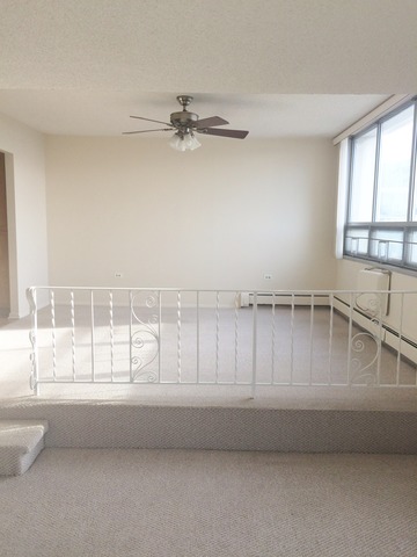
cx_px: 208
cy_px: 278
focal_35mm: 29
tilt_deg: -6.3
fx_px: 466
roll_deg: +0.7
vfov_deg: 61.7
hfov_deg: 48.2
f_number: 2.2
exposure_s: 1/120
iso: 64
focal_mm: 4.15
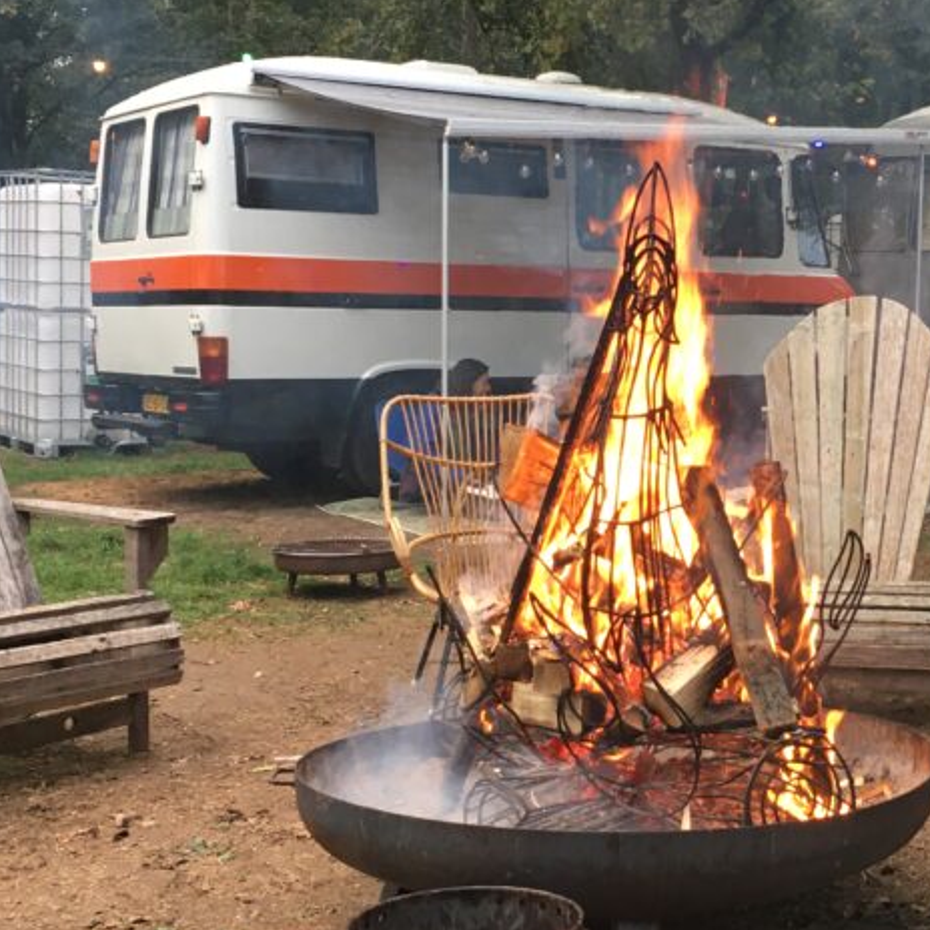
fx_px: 1793
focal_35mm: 59
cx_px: 775
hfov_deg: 28.3
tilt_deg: -3.5
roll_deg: +1.1
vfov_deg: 29.1
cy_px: 469
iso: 40
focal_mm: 4.15
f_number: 2.2
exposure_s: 1/33
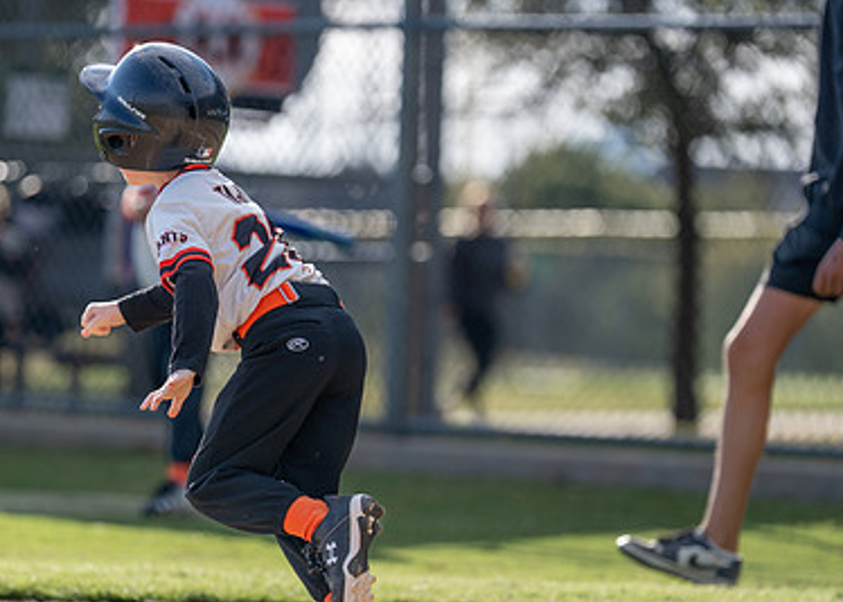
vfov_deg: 5.3
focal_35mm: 270
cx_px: 279
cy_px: 336
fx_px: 6463
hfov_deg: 7.5
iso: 100
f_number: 2.8
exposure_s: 1/1250
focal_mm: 165
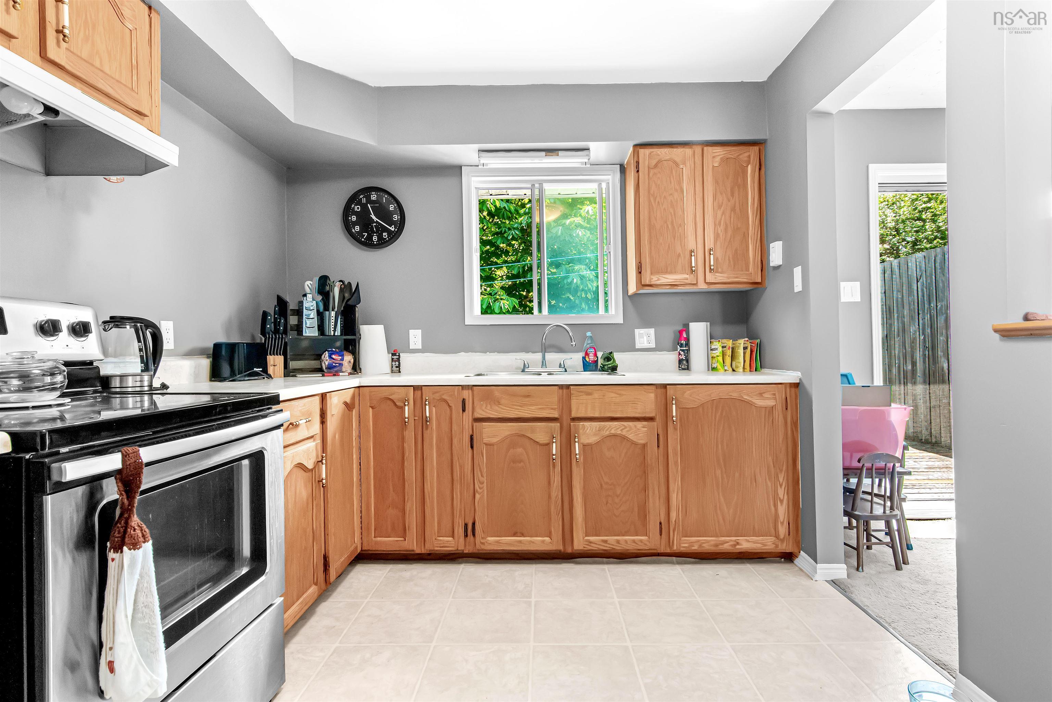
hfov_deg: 95.0
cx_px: 526
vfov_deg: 72.1
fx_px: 482
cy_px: 351
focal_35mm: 16
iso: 3200
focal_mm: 11
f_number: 8
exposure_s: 1/15
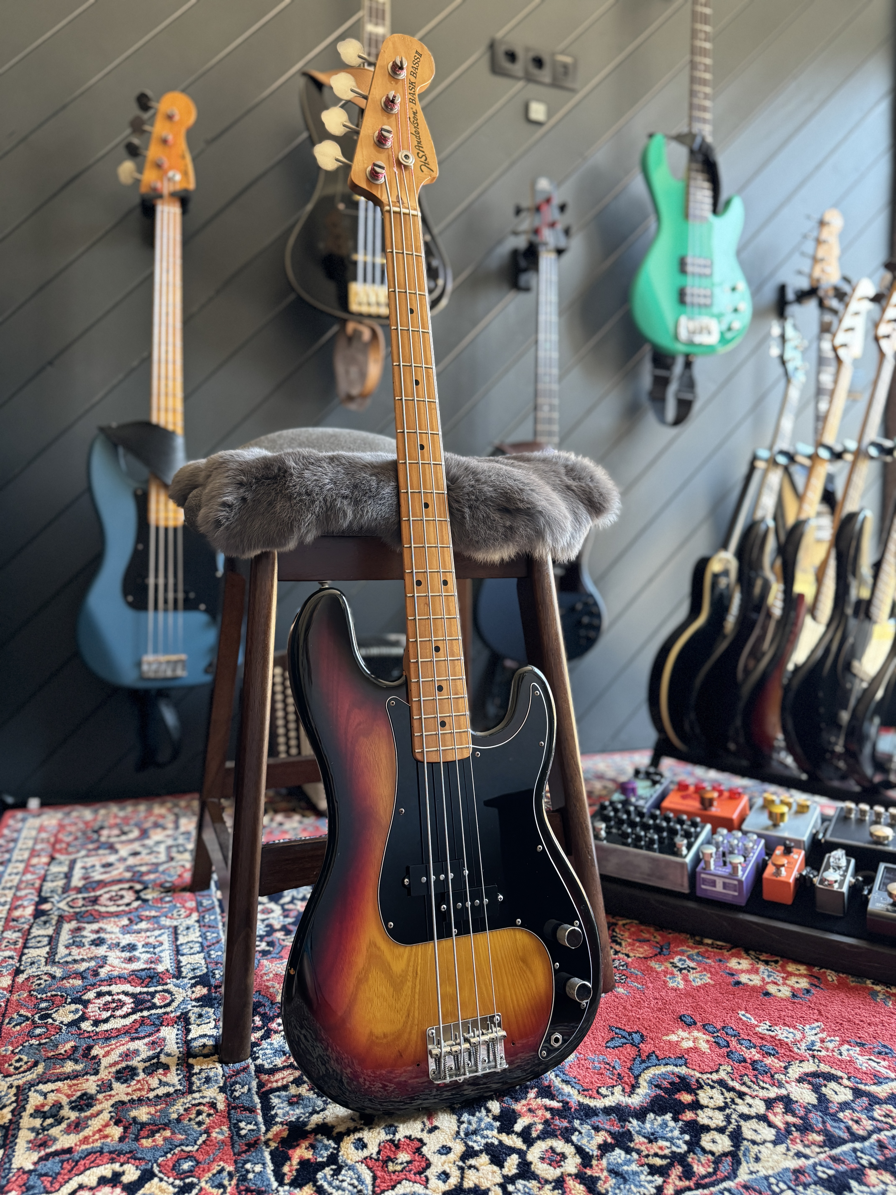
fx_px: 828
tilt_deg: -3.3
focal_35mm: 24
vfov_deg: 71.6
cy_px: 598
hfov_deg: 56.8
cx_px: 448
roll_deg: +0.4
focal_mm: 6.76
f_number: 1.78
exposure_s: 1/60
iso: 500
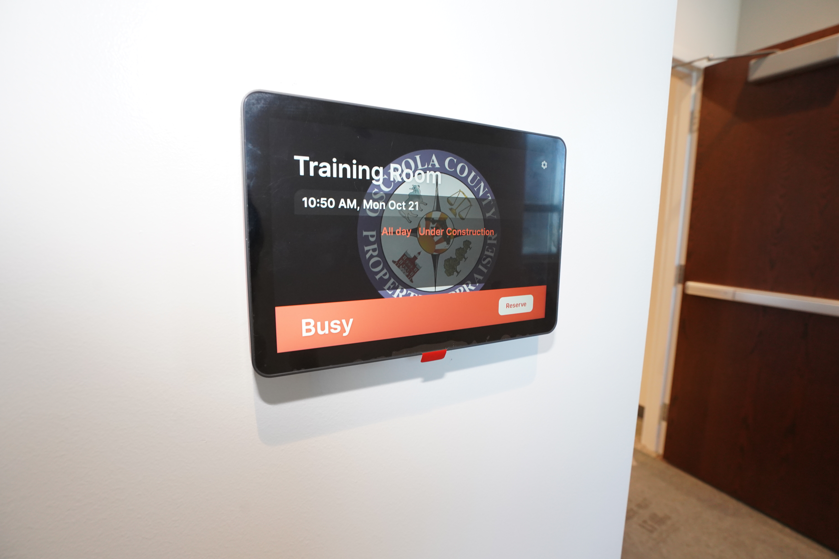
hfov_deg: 96.7
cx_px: 420
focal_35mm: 16
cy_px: 280
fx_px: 373
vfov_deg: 73.7
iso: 2500
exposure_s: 1/80
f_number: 6.3
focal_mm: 16
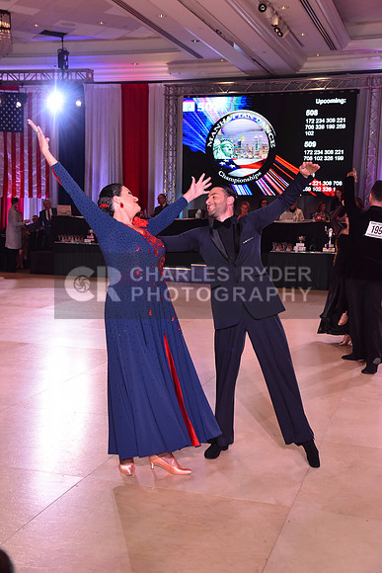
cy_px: 286
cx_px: 191
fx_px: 827
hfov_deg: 26.0
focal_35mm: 52
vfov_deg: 38.2
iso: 2500
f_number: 7.1
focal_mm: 52
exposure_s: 1/320
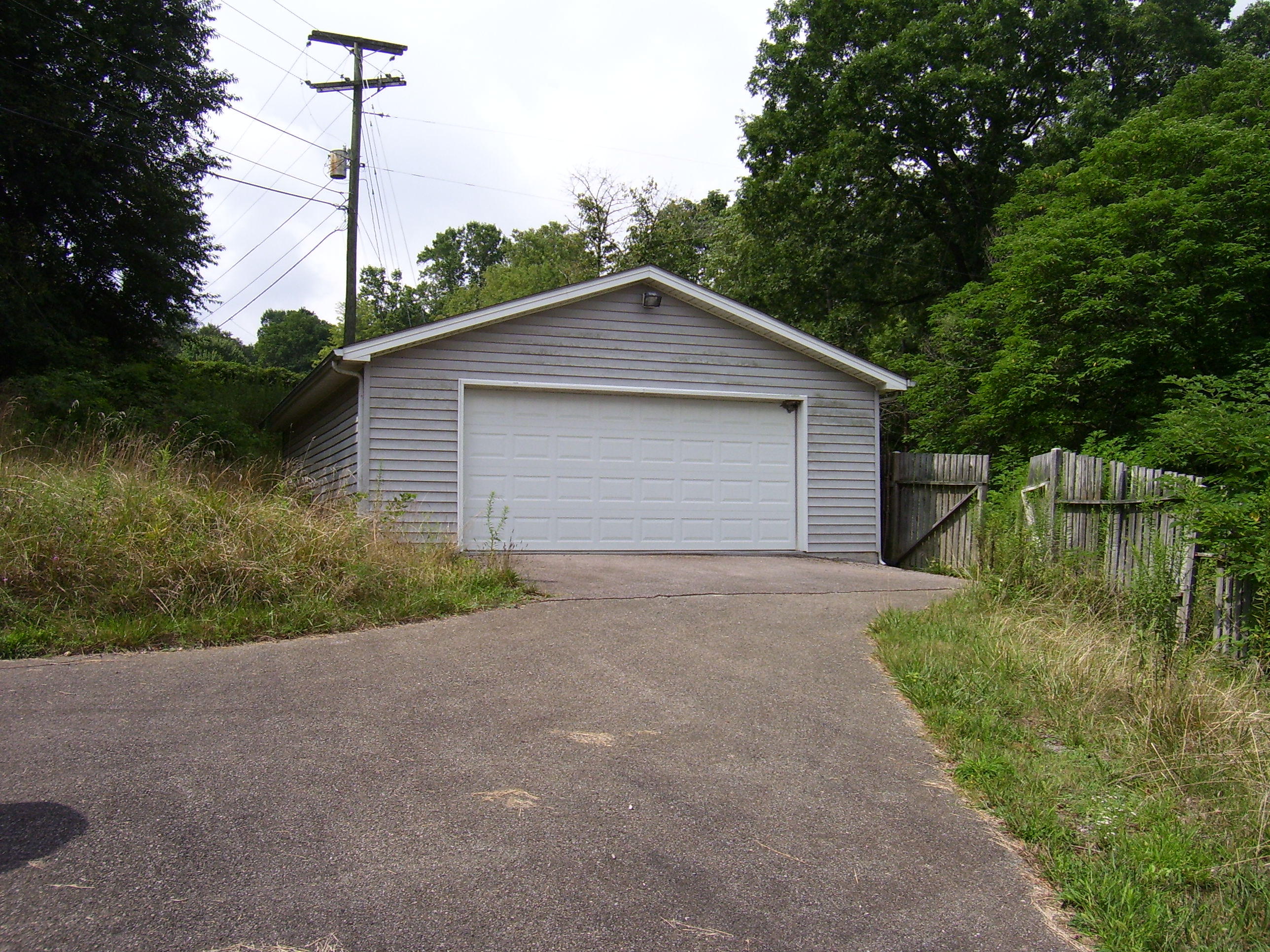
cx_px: 635
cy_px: 476
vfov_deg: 41.8
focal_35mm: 34
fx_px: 1247
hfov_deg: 54.0
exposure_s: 1/500
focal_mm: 5.6
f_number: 4.8
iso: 80
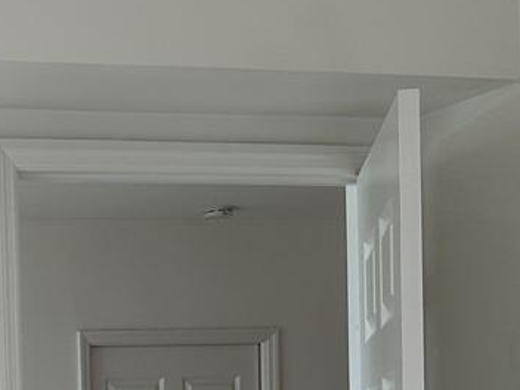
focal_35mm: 109
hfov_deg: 17.0
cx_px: -161
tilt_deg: -1.5
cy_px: 582
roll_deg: +2.2
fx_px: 1637
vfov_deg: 12.9
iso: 80
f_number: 1.78
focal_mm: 6.86
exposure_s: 1/442
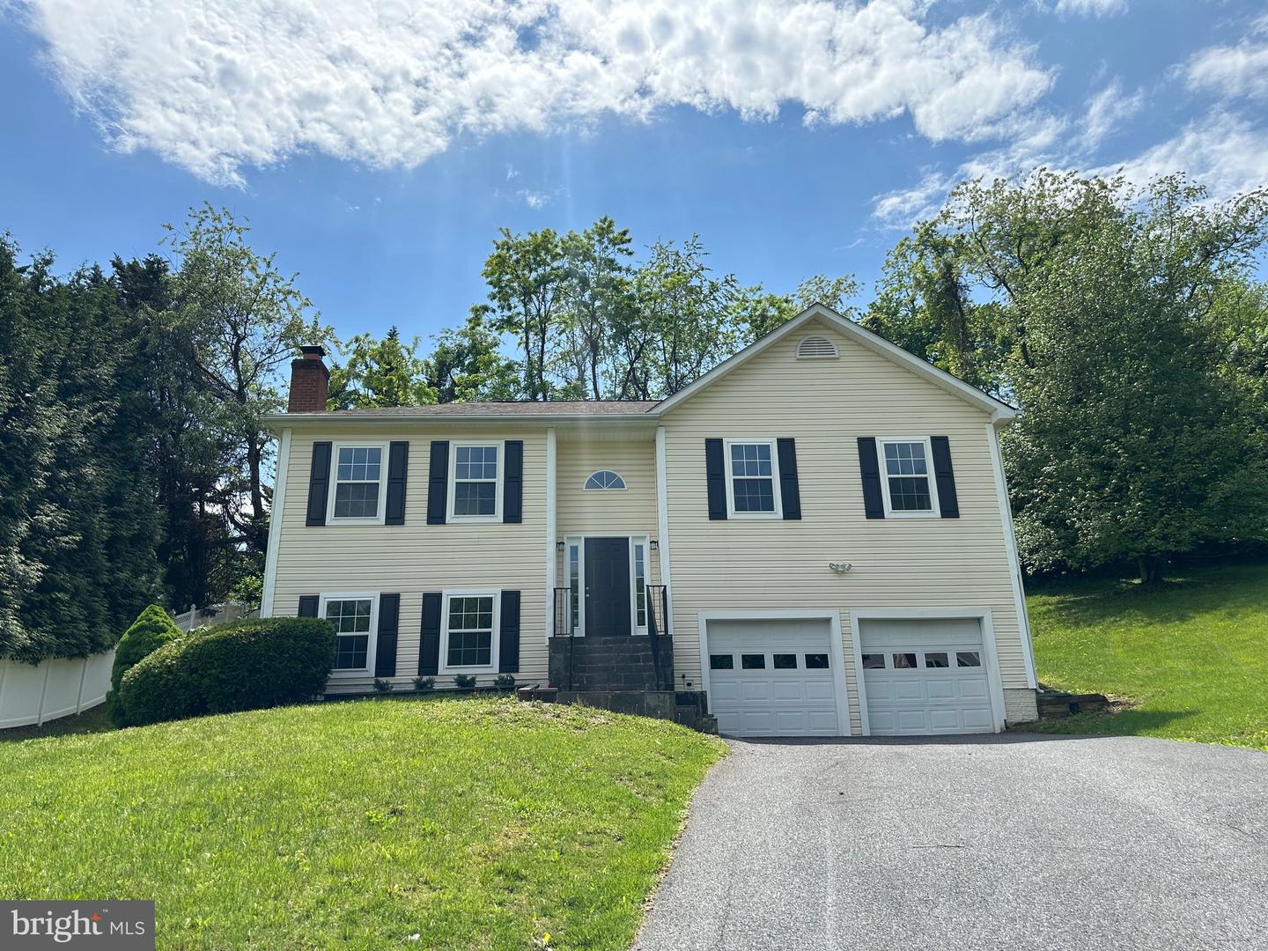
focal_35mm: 24
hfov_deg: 71.6
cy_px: 476
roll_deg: +1.0
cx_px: 634
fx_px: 879
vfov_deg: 56.8
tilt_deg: +18.6
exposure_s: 1/6211
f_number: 1.78
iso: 80
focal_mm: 6.86
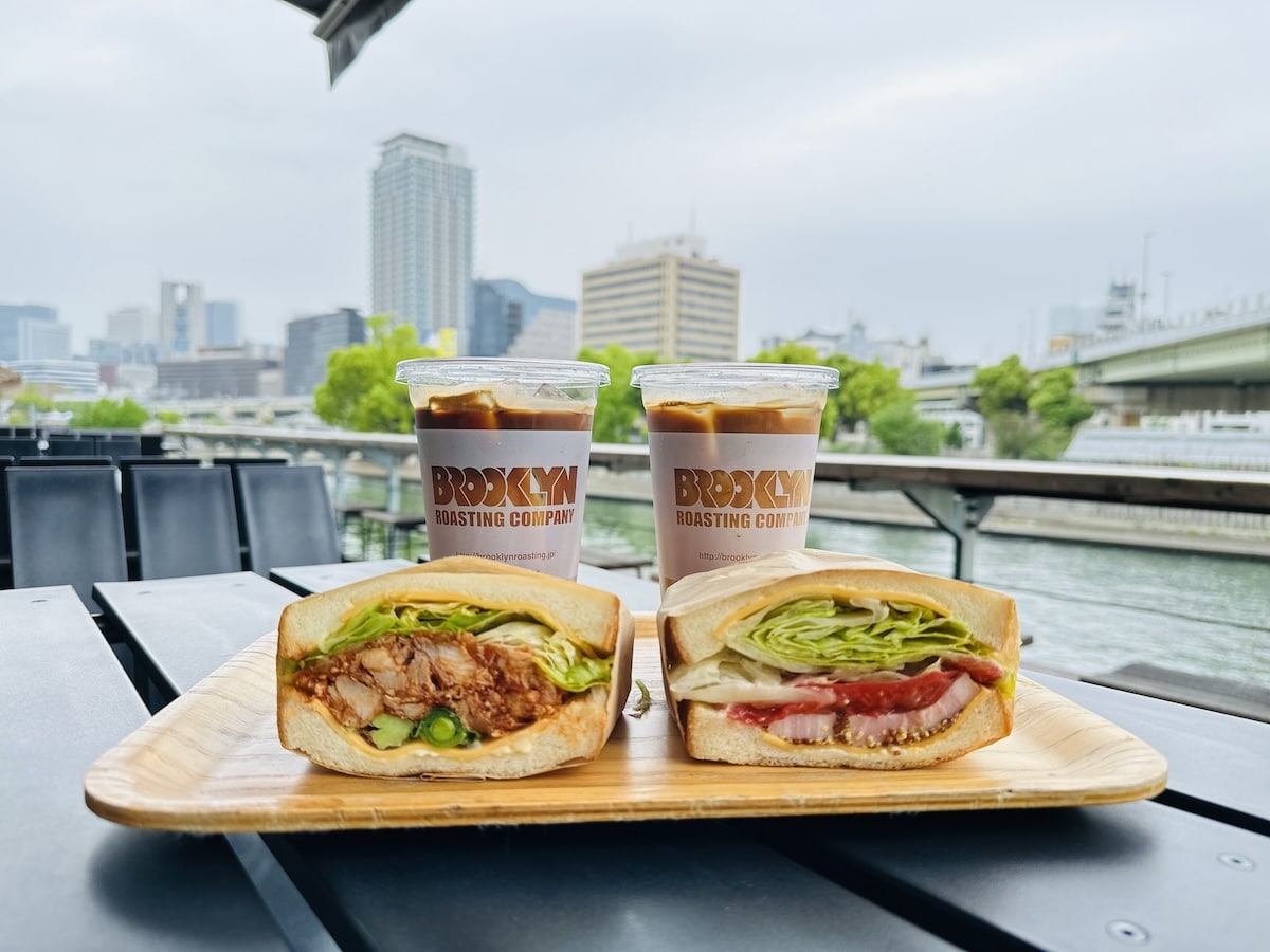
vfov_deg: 56.8
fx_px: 881
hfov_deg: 71.6
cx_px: 635
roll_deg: -1.5
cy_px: 476
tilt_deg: -3.5
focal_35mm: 24
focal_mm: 6.86
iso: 80
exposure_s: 1/324
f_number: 1.78
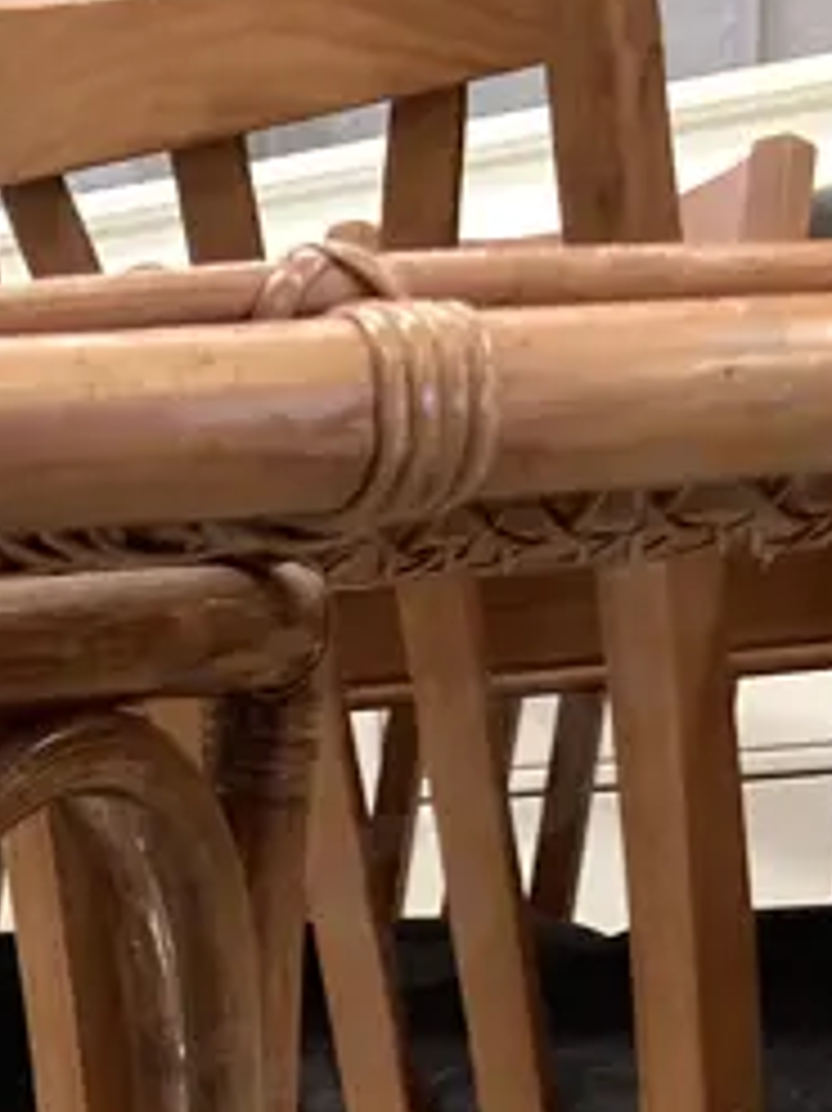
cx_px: -558
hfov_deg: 12.0
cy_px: 2183
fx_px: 3721
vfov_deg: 14.3
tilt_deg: -21.5
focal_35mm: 116
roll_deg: +7.0
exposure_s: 1/50
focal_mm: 3.99
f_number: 1.8
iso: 125
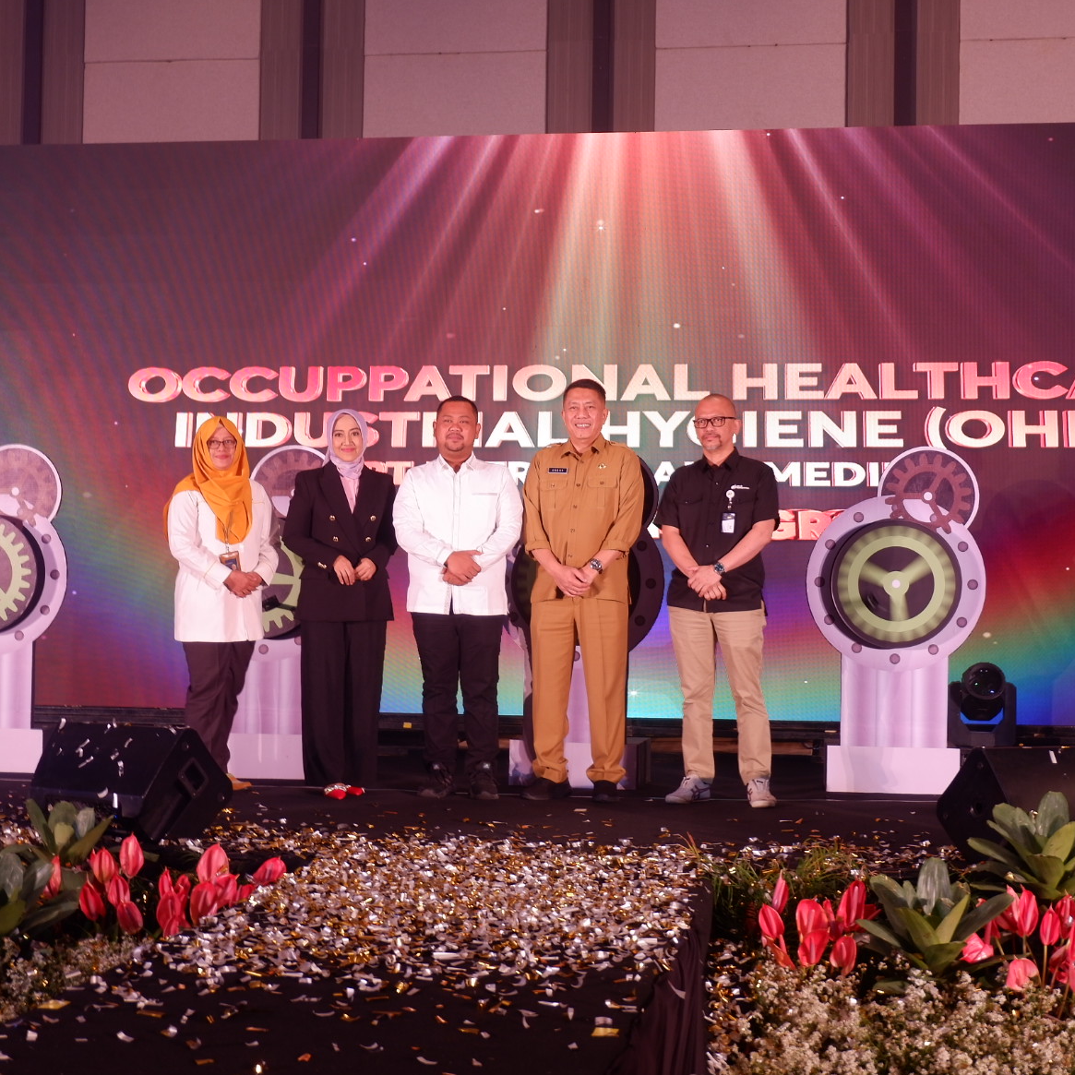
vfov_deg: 30.0
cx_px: 538
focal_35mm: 57
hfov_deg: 30.0
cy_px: 534
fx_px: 2003
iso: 200
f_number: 4.7
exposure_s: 1/8.5
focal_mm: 29.5
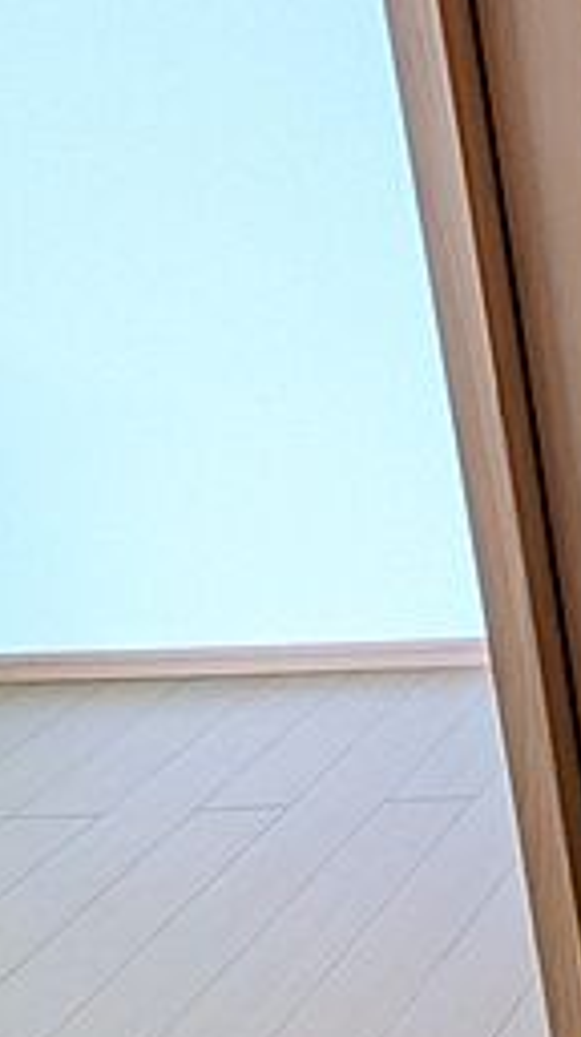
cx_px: 1287
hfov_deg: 16.9
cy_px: 125
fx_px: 1044
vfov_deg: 48.0
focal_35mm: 38
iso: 202
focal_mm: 1.83
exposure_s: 1/40
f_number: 2.2
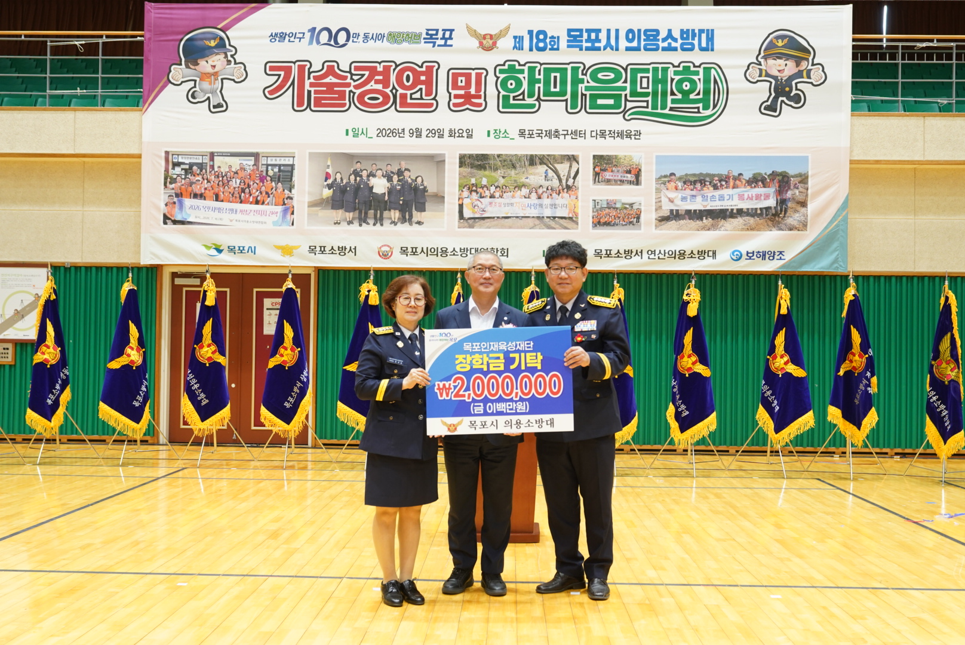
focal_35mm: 39
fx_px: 1046
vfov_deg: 34.3
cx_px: 482
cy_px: 322
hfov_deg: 49.5
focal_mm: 39
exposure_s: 1/160
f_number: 4
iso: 1600
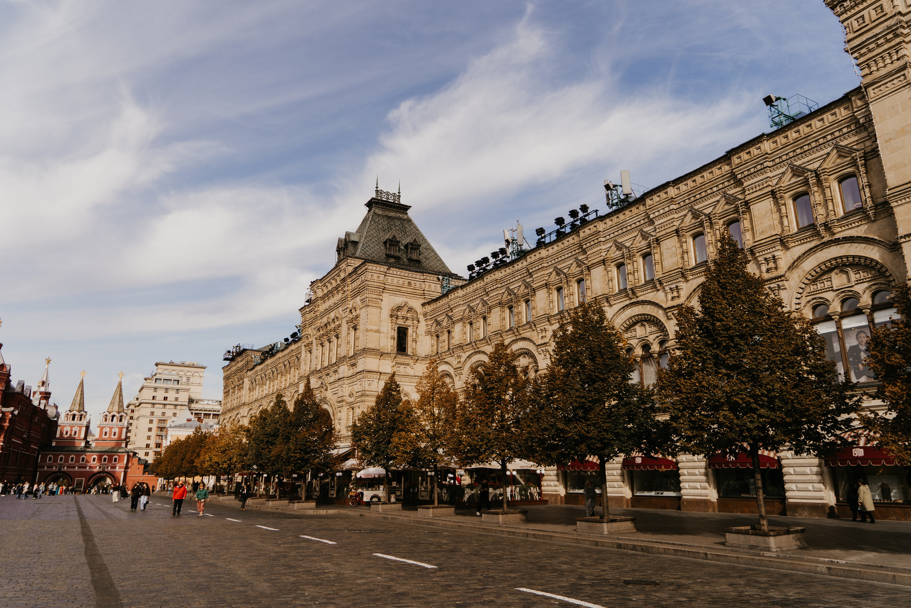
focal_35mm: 25
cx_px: 440
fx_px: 633
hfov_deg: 71.5
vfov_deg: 51.3
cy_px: 296
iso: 100
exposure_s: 1/500
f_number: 4
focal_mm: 24
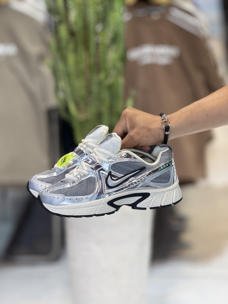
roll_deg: +0.3
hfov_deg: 12.3
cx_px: 114
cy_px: 152
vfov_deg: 16.4
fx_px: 1054
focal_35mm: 120
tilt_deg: -12.3
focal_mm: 15.66
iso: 125
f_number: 2.8
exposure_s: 1/100
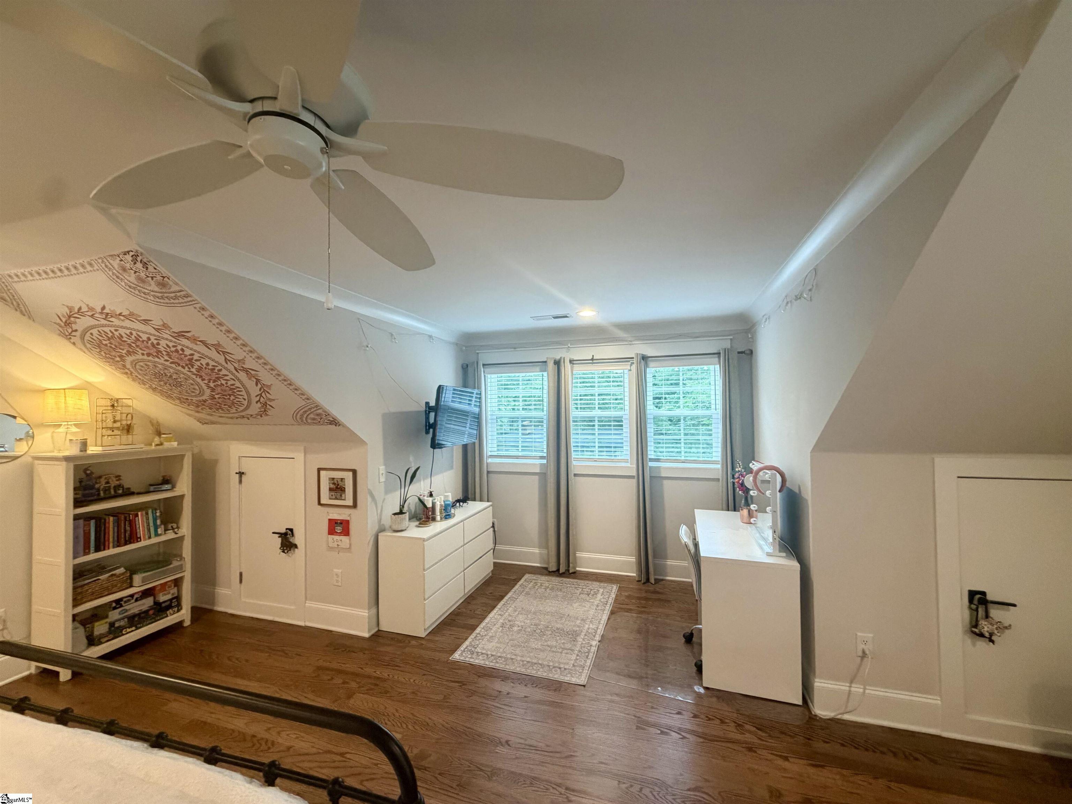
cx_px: 536
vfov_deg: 85.7
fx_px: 434
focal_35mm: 14
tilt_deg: +0.2
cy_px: 402
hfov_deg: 102.1
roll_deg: -0.3
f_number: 2.2
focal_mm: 2.22
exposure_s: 1/120
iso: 320
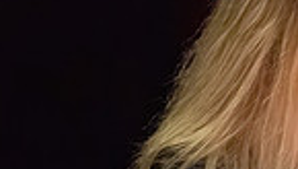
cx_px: 335
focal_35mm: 2202
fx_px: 17422
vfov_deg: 0.6
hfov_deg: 1.0
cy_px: 68
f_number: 9
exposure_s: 1/320
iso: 25600
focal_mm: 400
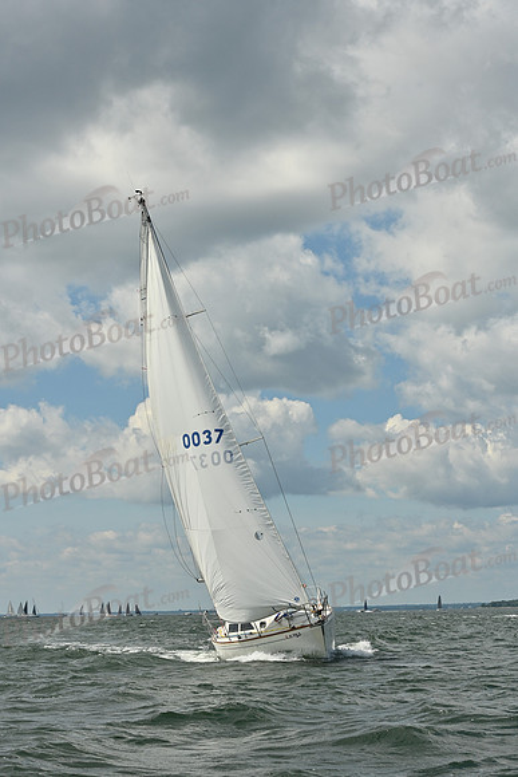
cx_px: 259
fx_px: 1510
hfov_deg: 19.5
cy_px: 388
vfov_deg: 28.8
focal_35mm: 70
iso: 250
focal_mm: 70
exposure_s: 1/1250
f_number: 10
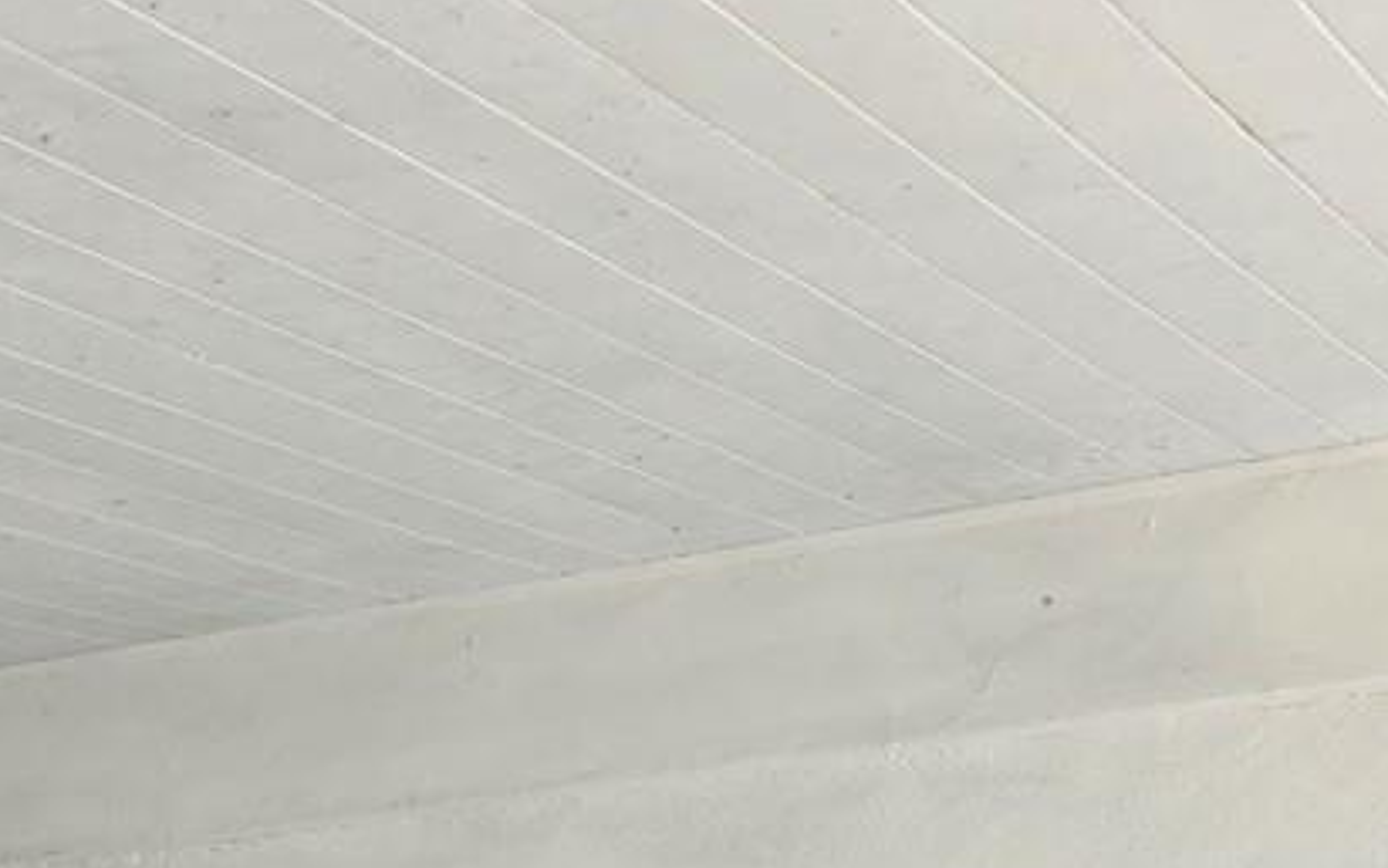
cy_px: 1851
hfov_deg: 21.3
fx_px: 3594
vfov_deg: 12.0
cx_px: 74
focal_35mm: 95
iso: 12
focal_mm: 6.3
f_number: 1.7
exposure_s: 1/180
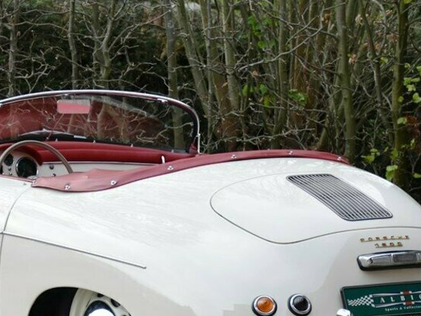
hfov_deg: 12.7
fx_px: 1886
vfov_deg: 9.6
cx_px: 146
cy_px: 235
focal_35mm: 155
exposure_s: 1/250
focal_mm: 50
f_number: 5.6
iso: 400
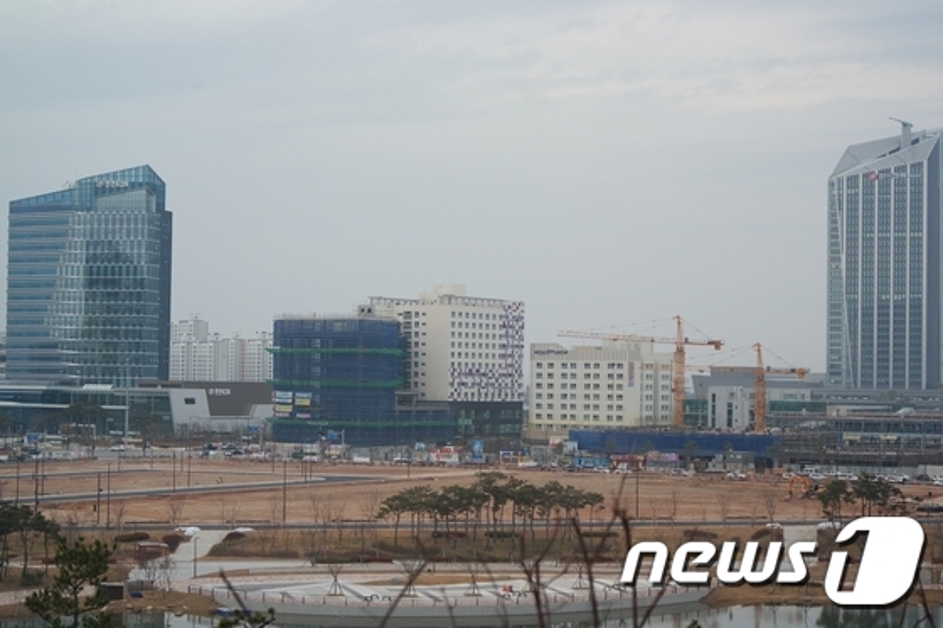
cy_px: 314
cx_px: 472
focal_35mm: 77
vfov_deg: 17.7
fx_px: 2016
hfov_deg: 26.3
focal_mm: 50
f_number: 4
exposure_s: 1/160
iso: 200
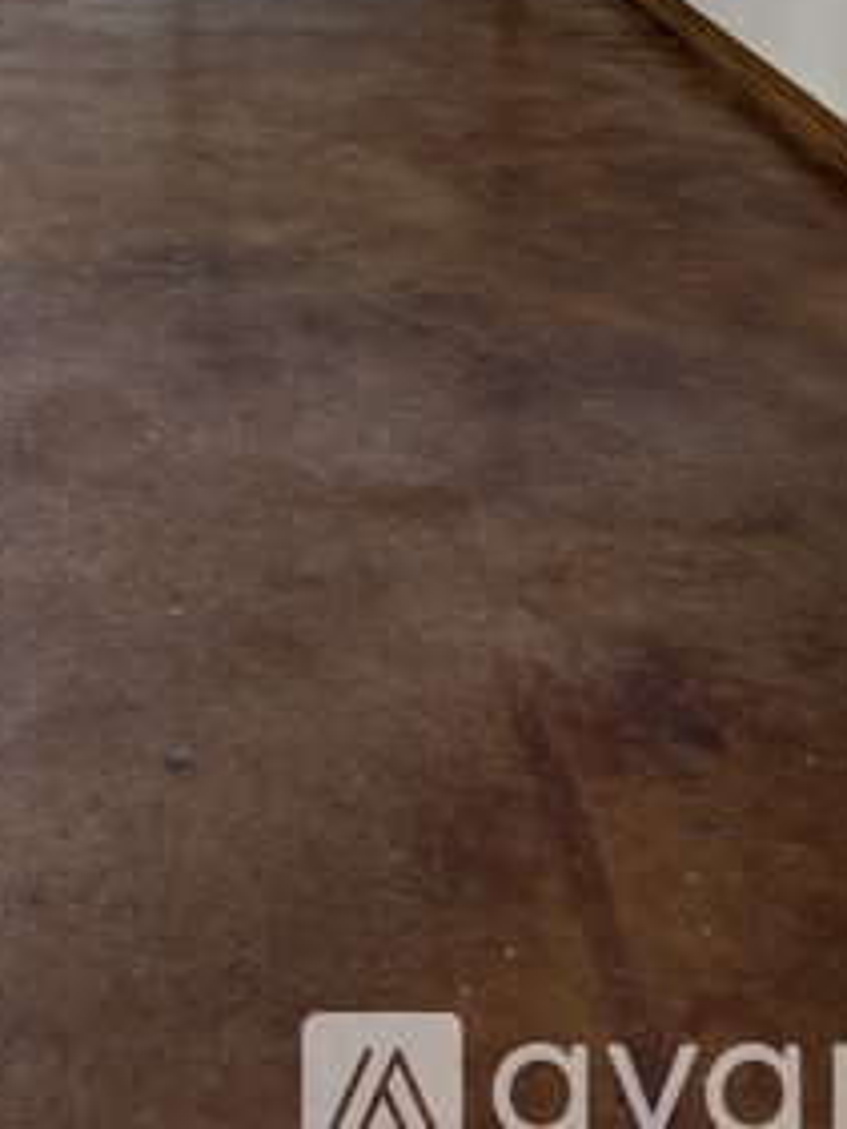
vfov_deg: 29.7
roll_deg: +0.3
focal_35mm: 57
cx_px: -52
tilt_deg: -7.6
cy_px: -167
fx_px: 1858
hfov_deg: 24.2
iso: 200
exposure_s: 1/140
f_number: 1.78
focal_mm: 6.76
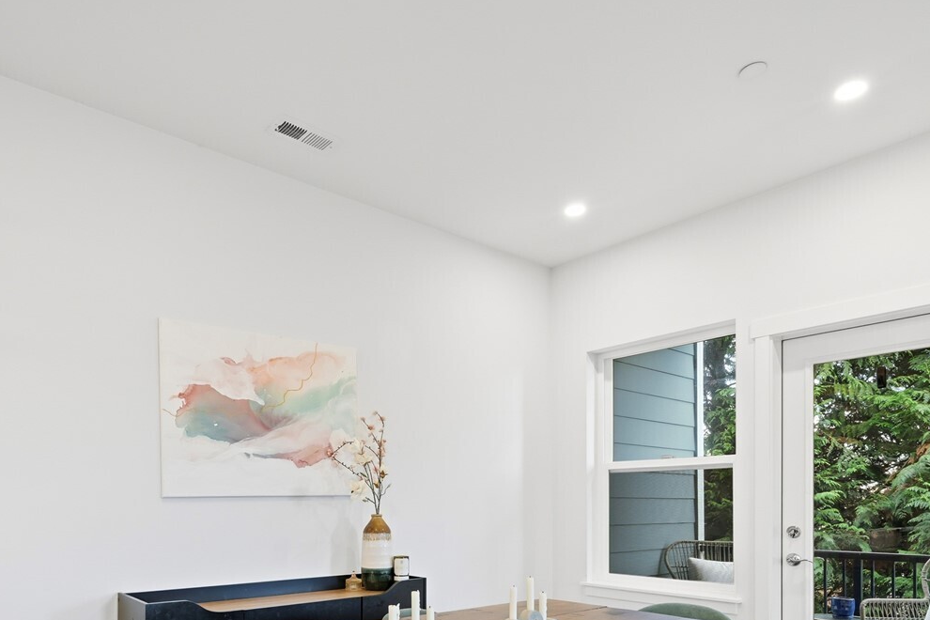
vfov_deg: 50.0
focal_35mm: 24
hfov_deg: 72.6
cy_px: 496
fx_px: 620
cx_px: 352
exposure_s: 1/60
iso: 200
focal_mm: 14
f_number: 8
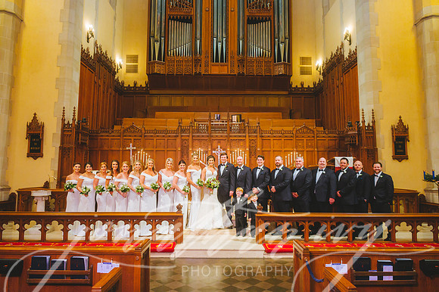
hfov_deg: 73.8
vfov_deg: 53.1
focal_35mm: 24
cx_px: 220
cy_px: 146
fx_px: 292
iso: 2500
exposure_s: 1/100
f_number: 4
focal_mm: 24
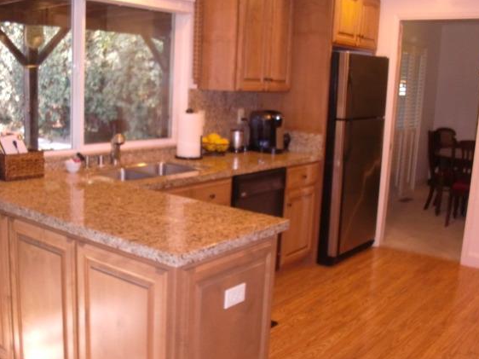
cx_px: 216
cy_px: 189
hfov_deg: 45.7
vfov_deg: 35.1
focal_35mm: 41
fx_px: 567
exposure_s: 1/60
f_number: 2.8
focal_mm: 6.3
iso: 400
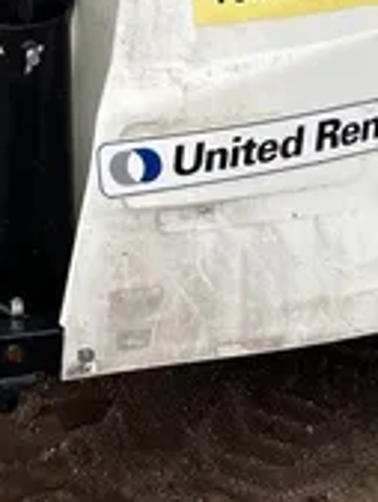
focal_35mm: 113
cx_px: 113
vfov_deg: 15.9
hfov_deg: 13.1
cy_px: -260
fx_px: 1643
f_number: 1.6
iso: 50
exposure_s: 1/121
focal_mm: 5.96
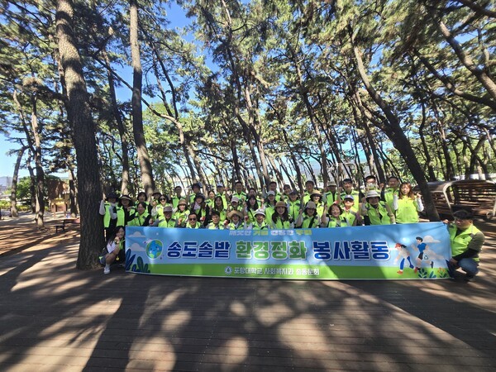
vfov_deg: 89.9
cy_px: 186
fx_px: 186
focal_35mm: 13
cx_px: 248
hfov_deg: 106.2
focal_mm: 1.7
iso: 25
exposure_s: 1/205
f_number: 2.2
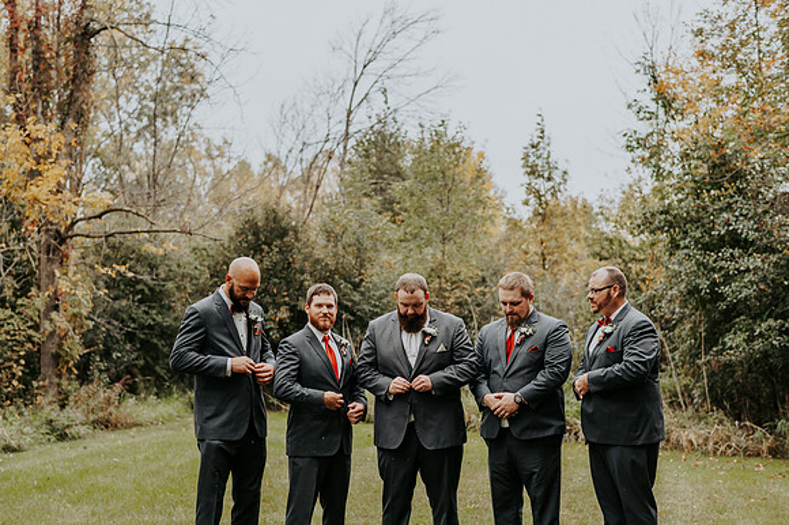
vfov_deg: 23.4
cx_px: 394
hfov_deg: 34.5
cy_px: 262
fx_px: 1270
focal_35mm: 58
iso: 500
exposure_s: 1/1000
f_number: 2.8
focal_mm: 58
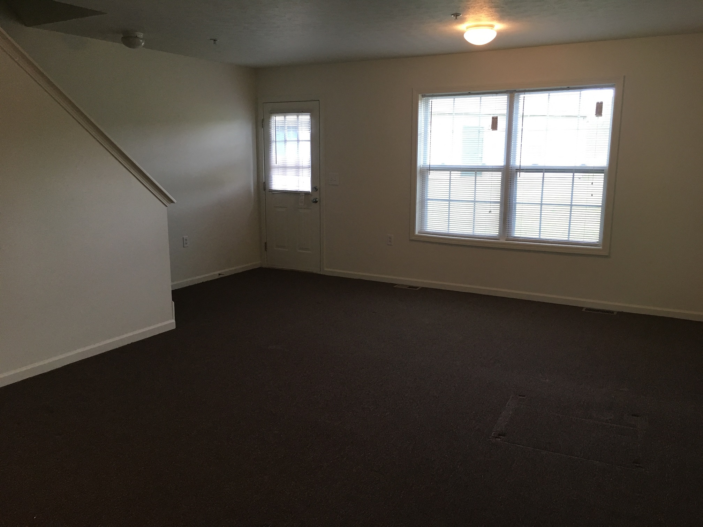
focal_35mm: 29
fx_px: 589
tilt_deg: -9.4
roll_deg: -0.1
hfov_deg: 61.7
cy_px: 264
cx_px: 352
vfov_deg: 48.2
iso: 40
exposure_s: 1/30
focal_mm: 4.15
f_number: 2.2
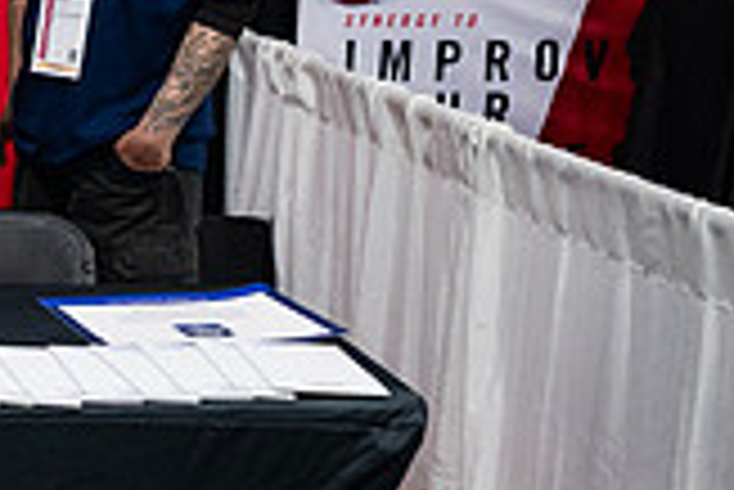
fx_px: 1816
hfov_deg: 19.8
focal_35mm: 89
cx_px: -363
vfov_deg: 15.3
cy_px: 133
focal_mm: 24
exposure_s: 1/200
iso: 2500
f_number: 3.2
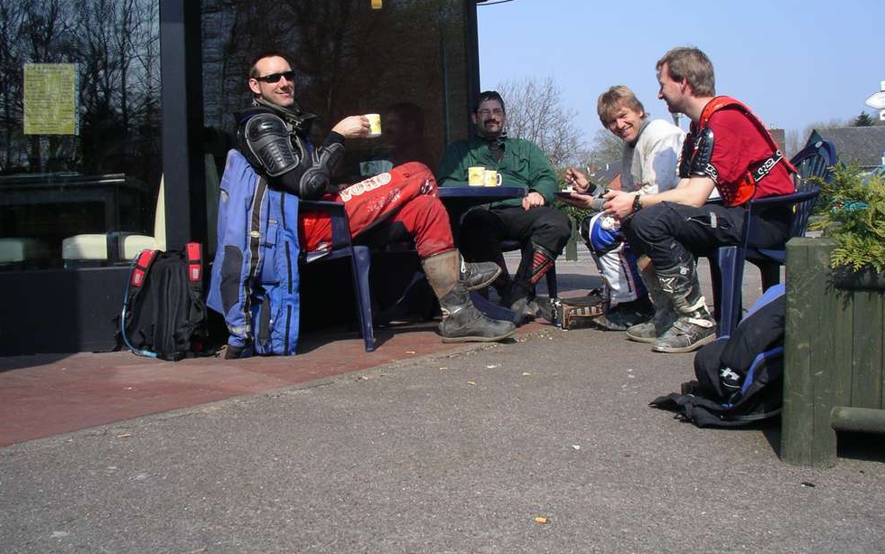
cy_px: 236
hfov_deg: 49.3
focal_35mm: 40
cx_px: 442
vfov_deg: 32.0
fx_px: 965
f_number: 6.9
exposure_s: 1/125
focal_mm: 5.7
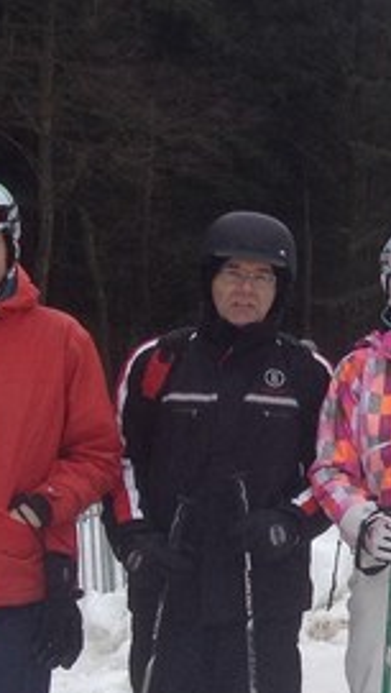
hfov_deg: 7.5
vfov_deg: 14.3
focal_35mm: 150
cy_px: 363
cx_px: 962
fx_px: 2757
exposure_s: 1/681
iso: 50
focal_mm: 4.28
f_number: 2.4
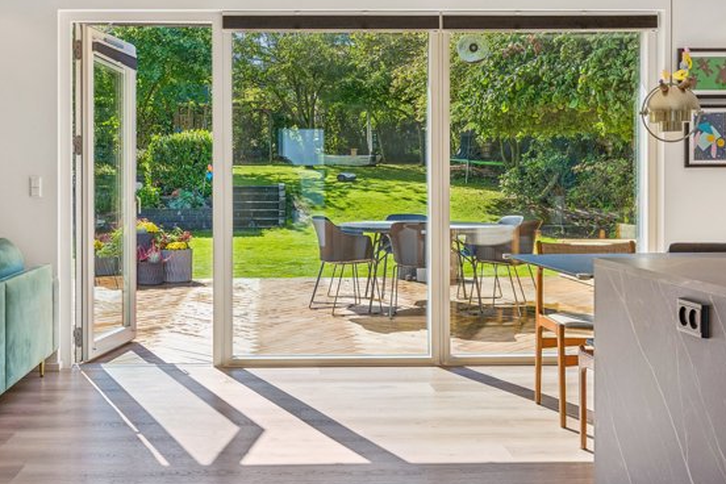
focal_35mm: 43
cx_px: 292
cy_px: 189
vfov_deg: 31.3
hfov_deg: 45.5
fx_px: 862
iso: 200
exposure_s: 1/160
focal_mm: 29.5
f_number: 8
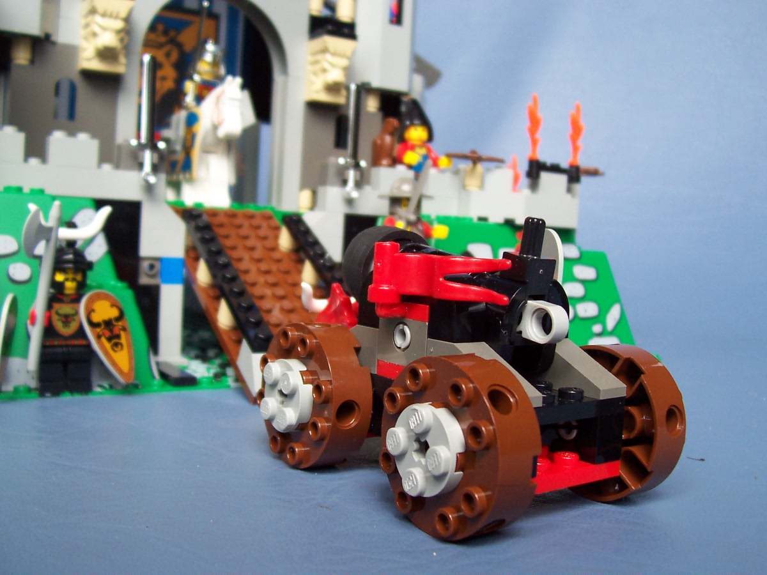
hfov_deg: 50.1
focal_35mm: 37
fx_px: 820
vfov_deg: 38.7
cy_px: 288
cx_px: 384
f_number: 2.8
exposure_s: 1/250
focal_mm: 5.6
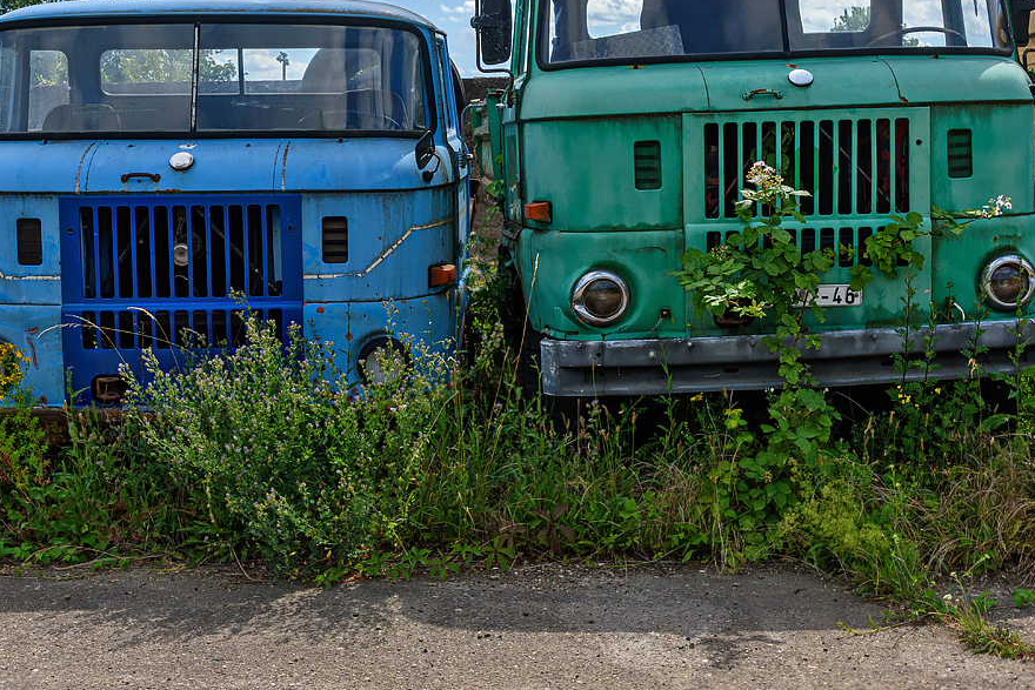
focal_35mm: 45
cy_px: 277
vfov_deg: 29.8
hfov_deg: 43.6
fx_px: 1294
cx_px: 494
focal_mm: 22
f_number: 8
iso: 200
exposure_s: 1/1000
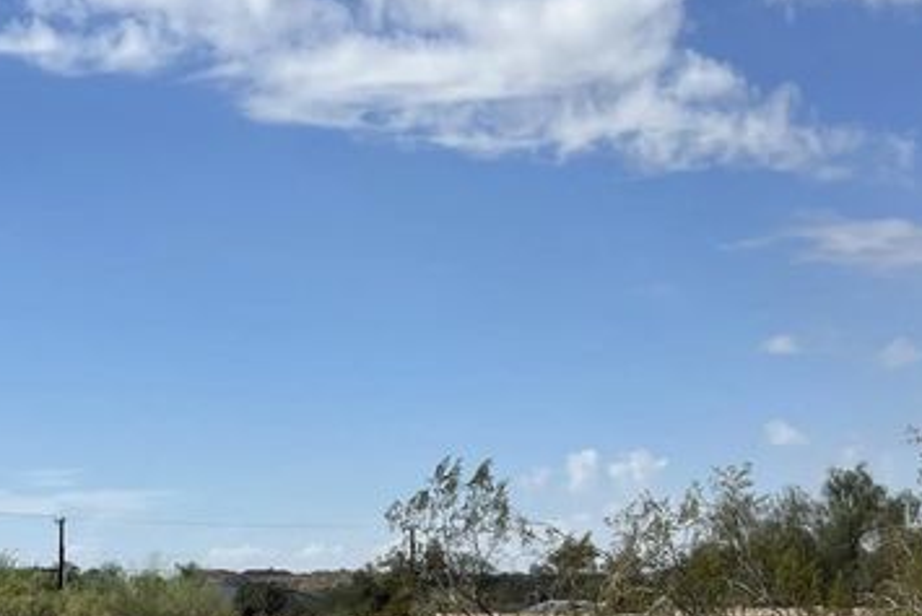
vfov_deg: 17.2
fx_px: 1998
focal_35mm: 78
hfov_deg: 25.7
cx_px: 249
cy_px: 569
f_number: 1.5
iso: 50
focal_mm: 5.7
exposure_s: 1/5587
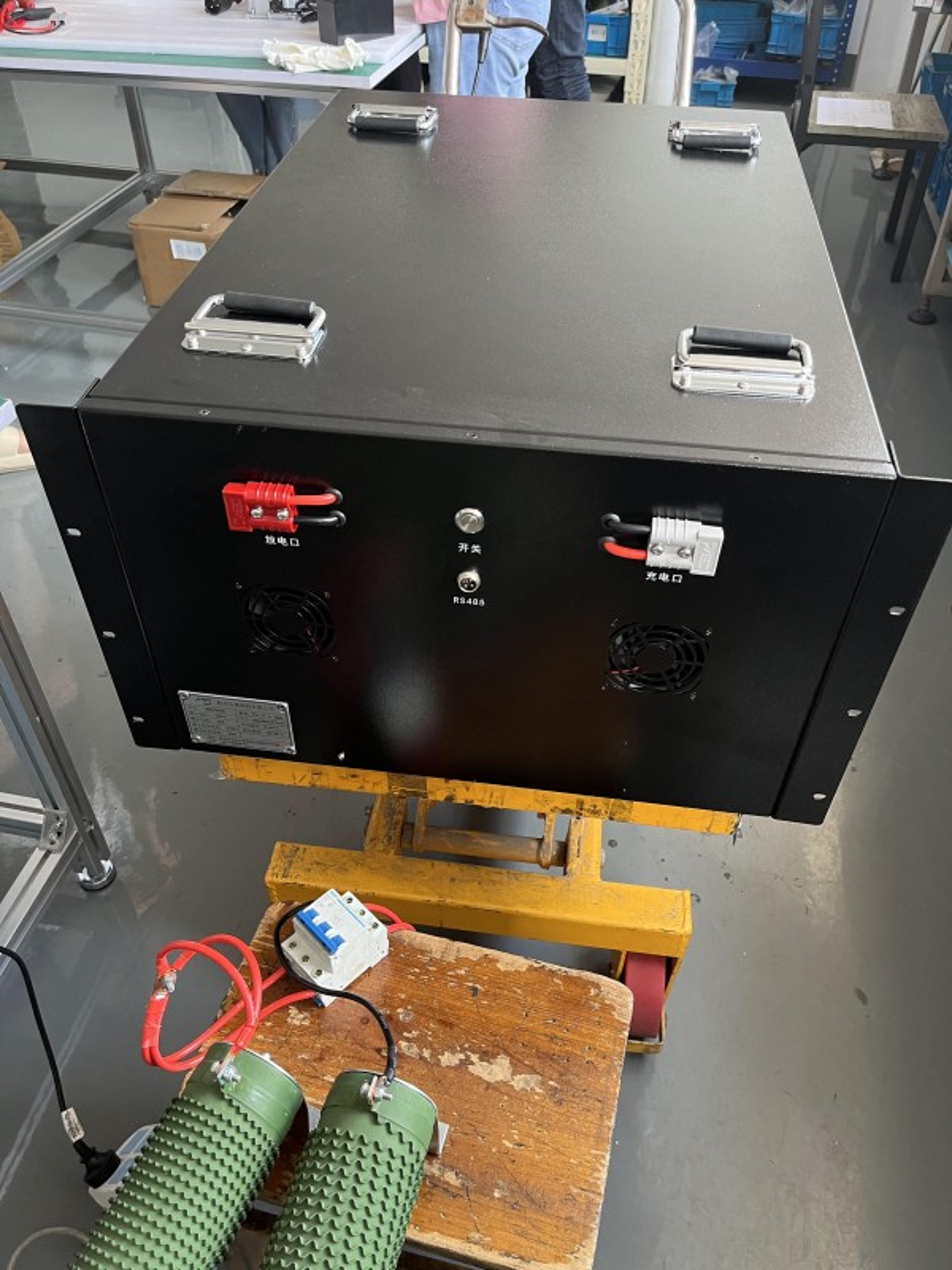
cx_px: 476
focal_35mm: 26
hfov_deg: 53.1
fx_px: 953
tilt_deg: -44.2
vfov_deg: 67.3
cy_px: 635
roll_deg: +0.4
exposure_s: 1/69
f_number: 1.6
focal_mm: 5.1
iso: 125
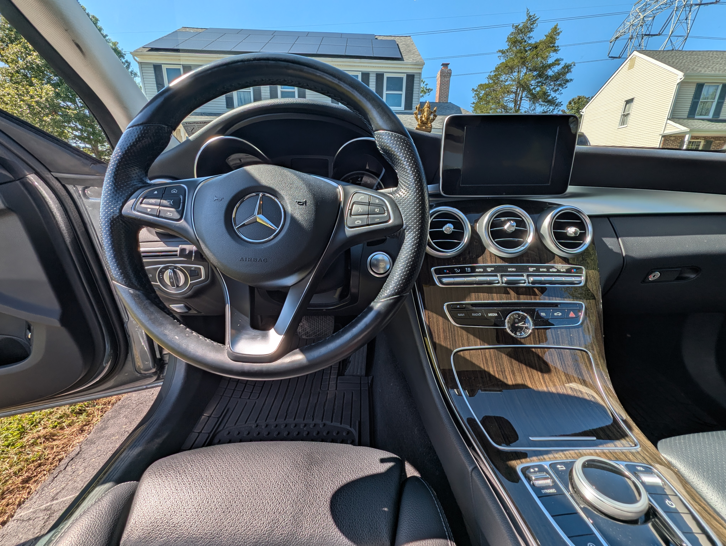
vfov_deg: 90.1
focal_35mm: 13
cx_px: 363
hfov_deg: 106.1
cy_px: 273
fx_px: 273
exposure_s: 1/769
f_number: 2.2
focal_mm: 1.95
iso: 43
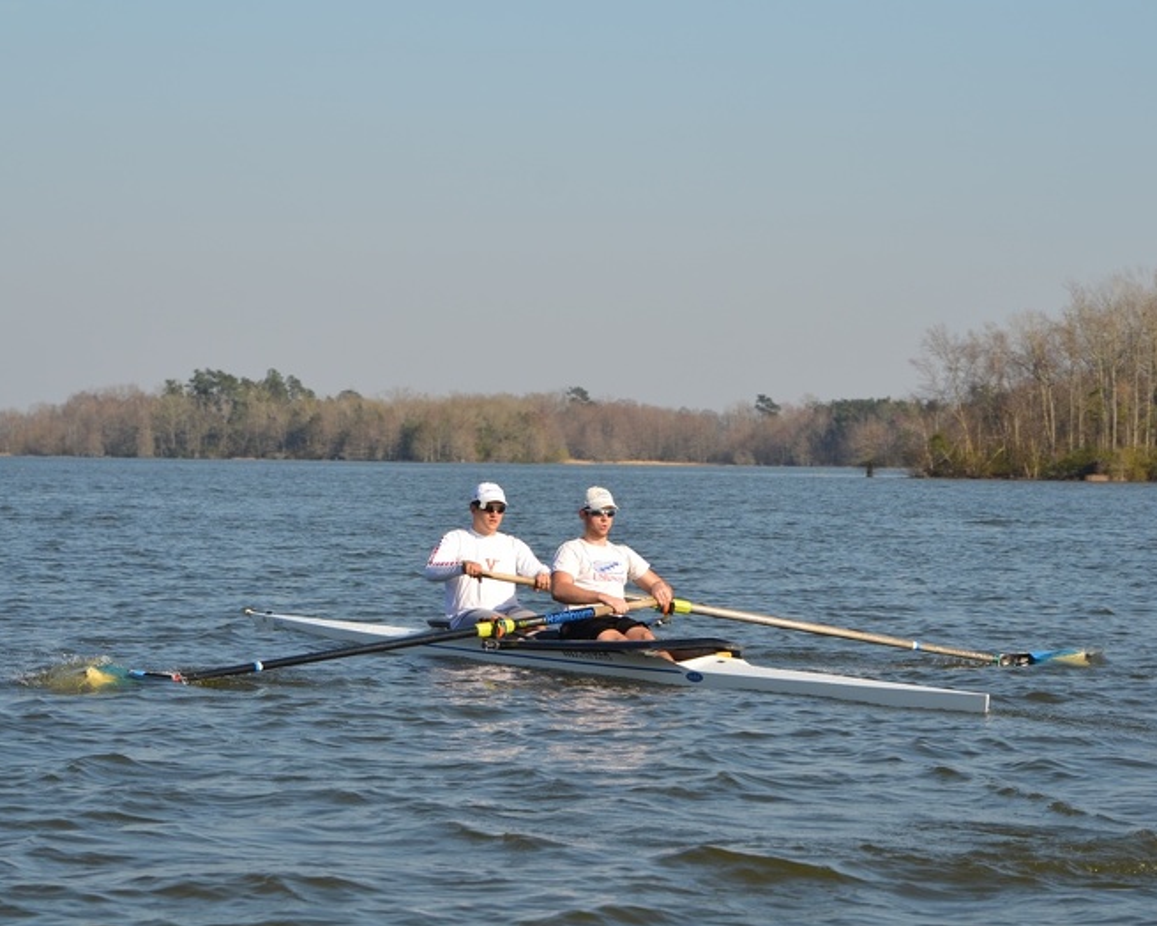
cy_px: 463
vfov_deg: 12.1
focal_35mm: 128
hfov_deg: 15.1
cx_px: 512
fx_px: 4368
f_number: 5.6
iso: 110
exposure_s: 1/500
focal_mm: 75
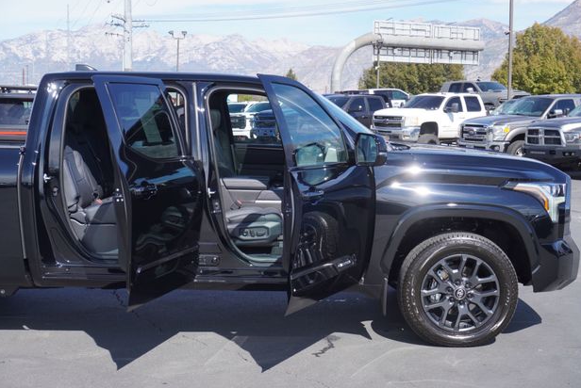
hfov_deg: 36.5
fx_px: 881
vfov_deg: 24.9
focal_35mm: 55
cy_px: 198
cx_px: 298
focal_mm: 35
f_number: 8
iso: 100
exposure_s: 1/160
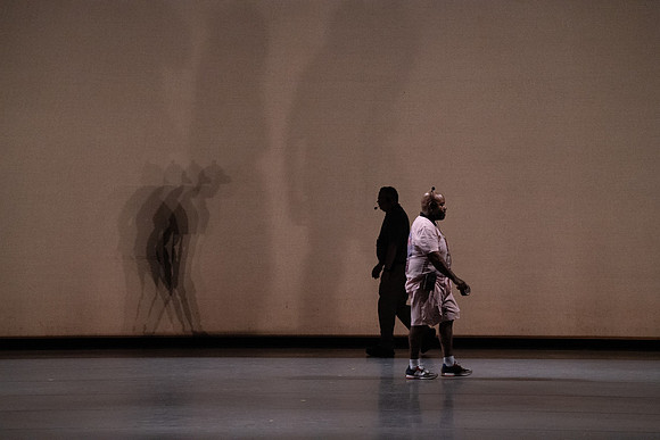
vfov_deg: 7.5
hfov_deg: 11.3
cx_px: 330
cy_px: 220
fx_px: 3337
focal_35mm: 182
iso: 12800
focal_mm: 182
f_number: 6.3
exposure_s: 1/500
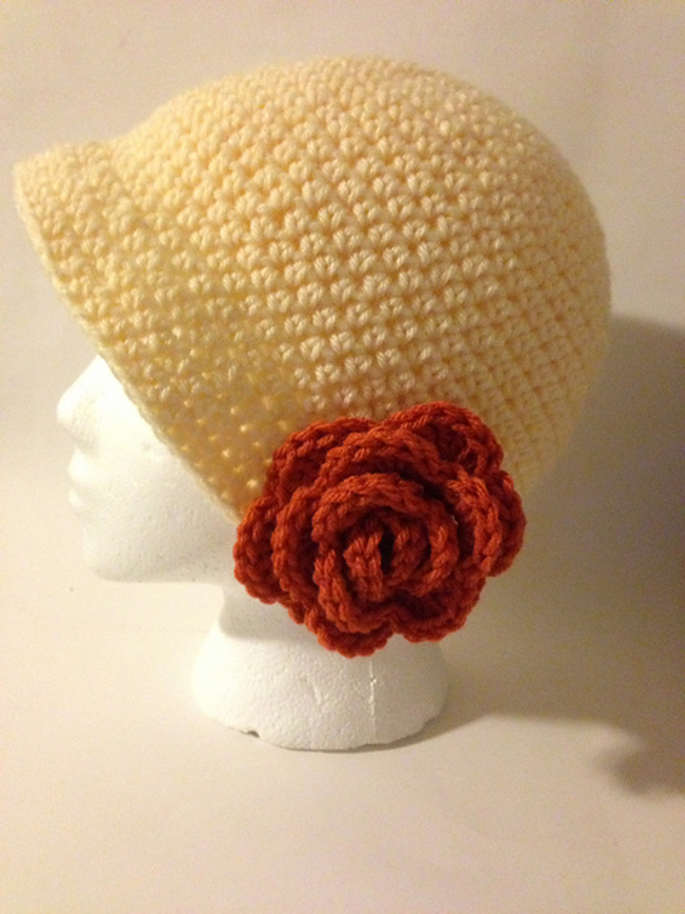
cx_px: 342
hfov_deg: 42.9
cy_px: 457
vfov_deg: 55.4
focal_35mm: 33
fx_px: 871
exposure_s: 1/15
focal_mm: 4.12
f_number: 2.4
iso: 800
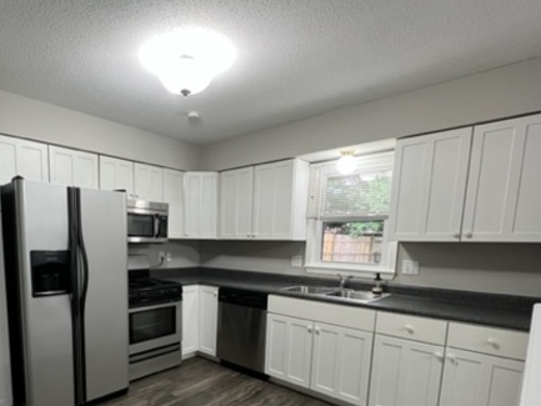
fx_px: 313
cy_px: 287
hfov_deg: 79.6
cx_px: 191
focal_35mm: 20
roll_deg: -0.8
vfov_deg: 63.4
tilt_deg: -7.4
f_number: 1.8
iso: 200
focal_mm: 1.57
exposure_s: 1/60
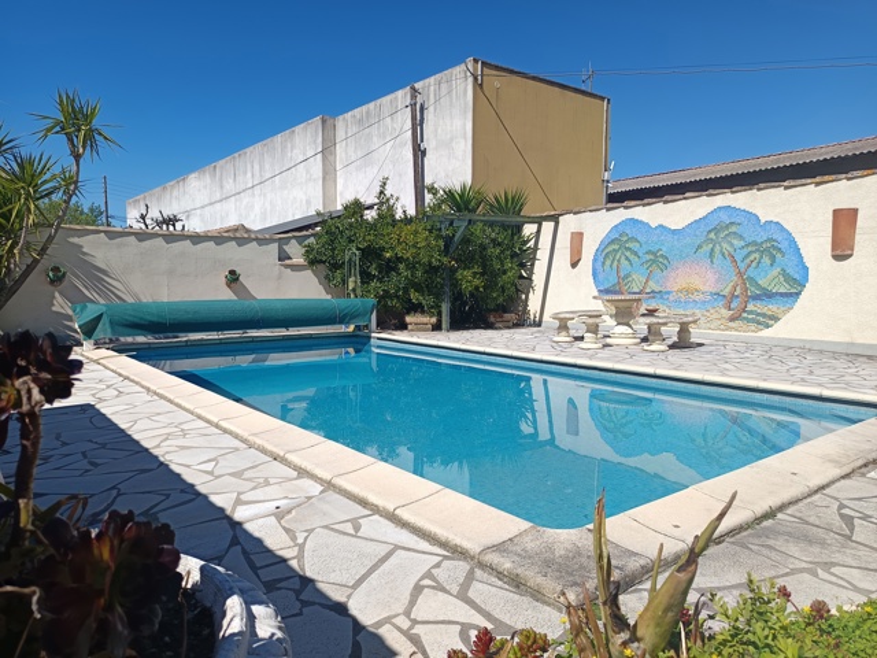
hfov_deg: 71.6
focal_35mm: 24
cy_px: 329
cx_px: 438
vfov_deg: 56.8
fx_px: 608
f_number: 1.7
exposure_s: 1/843
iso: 51
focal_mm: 5.31
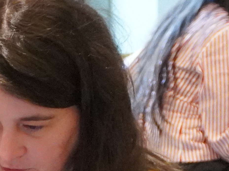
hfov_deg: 6.1
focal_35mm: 327
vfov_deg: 4.5
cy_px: 359
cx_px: 77
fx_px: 2163
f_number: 5.6
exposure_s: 1/160
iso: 6400
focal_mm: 35
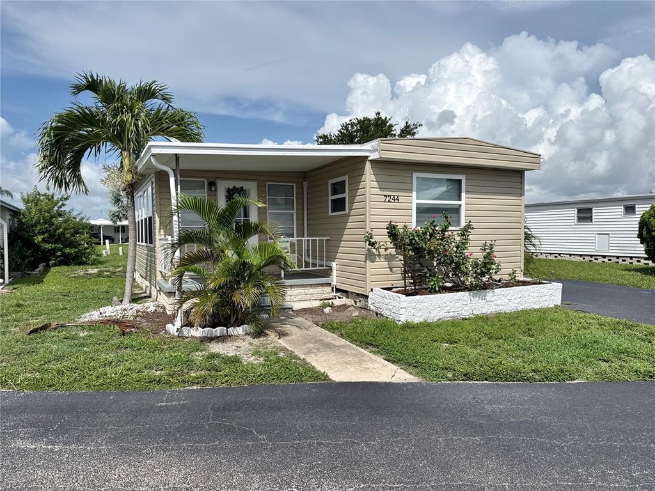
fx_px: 454
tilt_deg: -3.0
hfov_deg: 71.6
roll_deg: -0.7
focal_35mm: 24
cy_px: 246
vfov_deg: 56.8
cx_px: 328
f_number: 1.78
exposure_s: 1/11905
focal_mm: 6.76
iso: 80
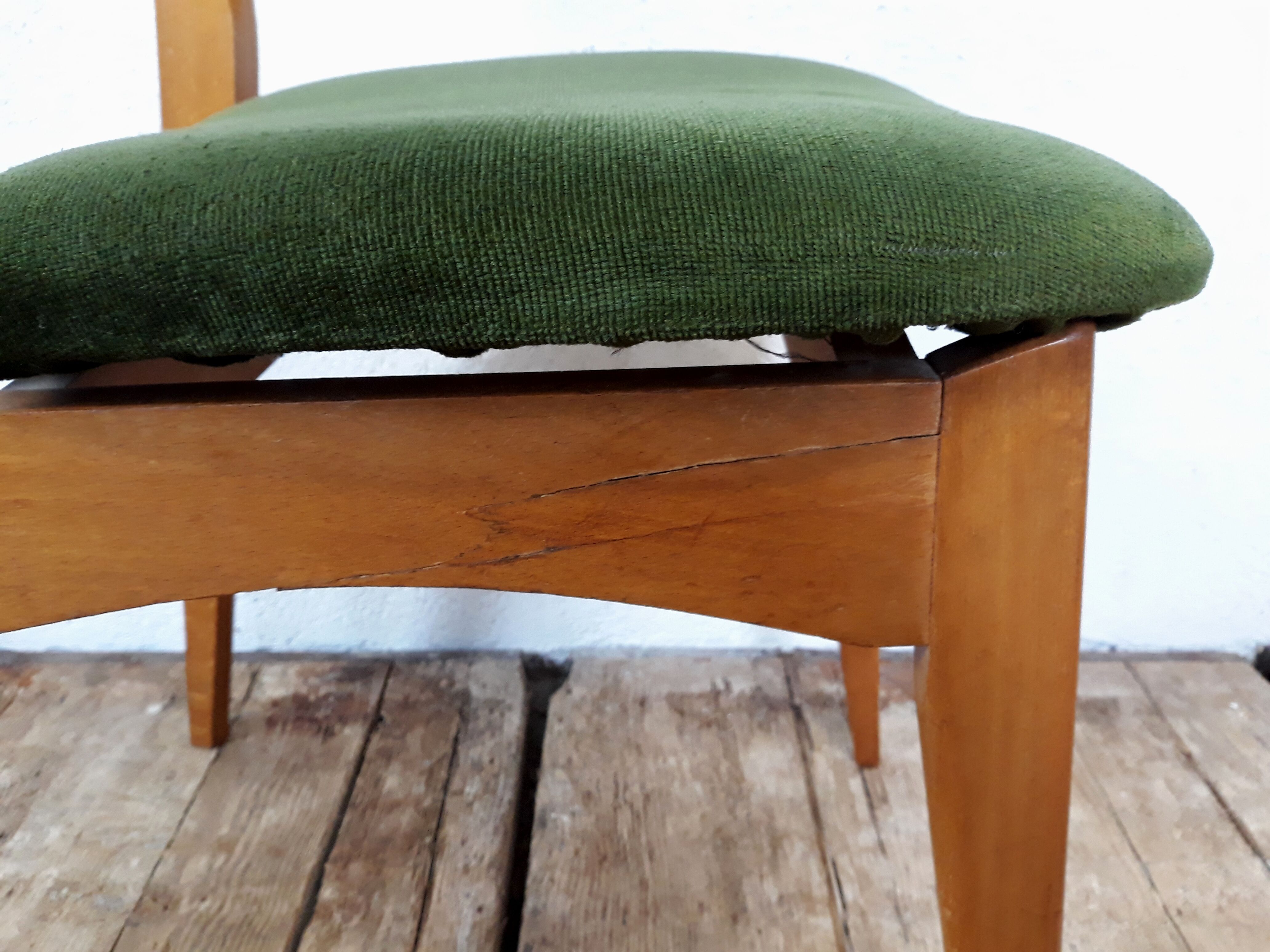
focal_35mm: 27
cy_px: 476
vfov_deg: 51.4
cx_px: 635
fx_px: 991
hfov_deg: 65.3
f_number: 1.7
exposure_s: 1/25
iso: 250
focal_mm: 3.71
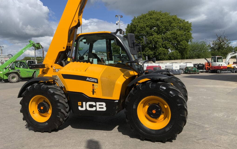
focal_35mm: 31
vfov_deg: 40.6
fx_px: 200
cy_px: 69
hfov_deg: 61.2
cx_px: 119
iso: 20
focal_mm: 3
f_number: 1.8
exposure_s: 1/2801
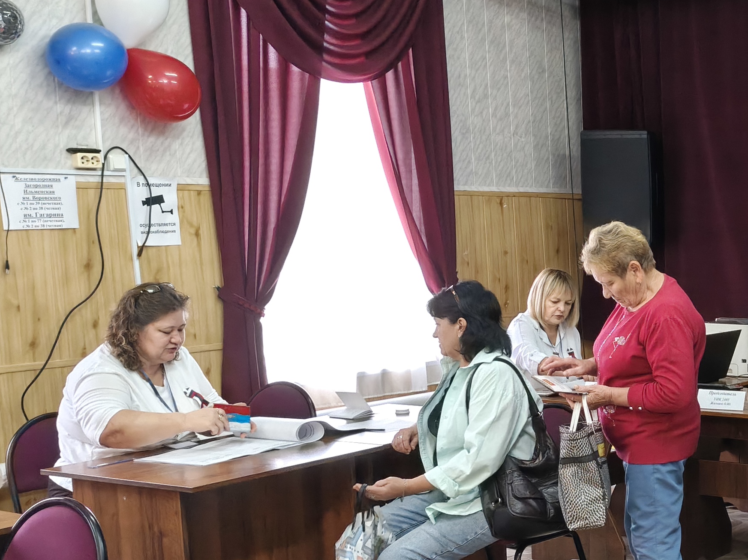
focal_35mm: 54
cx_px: 822
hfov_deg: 31.5
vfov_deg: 26.9
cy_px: 357
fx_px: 1167
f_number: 1.8
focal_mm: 5.56
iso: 419
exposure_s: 1/100
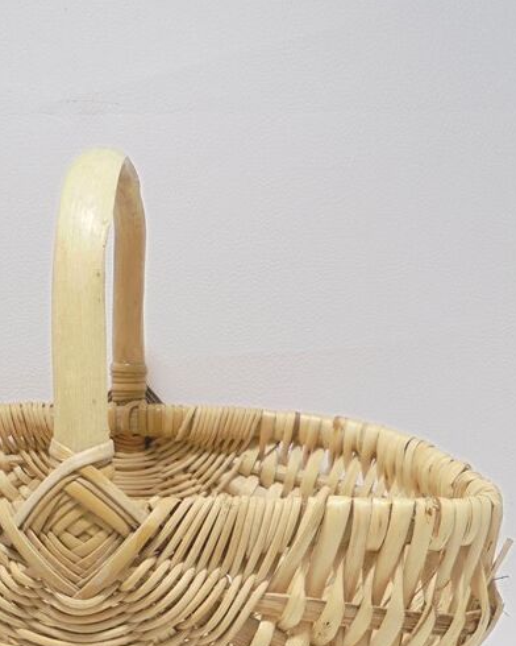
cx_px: 126
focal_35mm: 52
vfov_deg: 34.1
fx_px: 993
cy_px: 580
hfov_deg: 28.7
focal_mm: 5.3
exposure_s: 1/30
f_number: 3.7
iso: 100
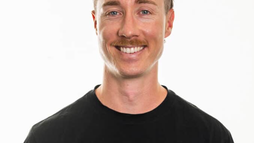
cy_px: 102
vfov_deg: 10.9
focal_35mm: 111
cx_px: 128
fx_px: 748
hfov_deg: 19.3
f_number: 5.6
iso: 100
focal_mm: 70
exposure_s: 1/160
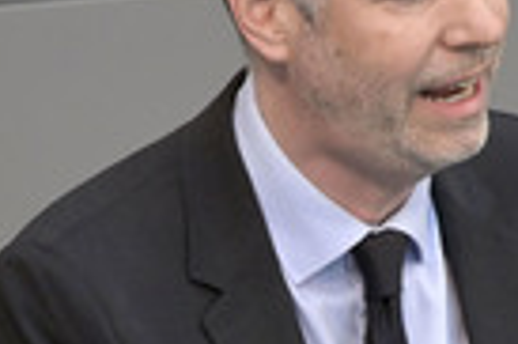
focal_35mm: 1648
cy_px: 276
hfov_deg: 1.3
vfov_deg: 0.8
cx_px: 331
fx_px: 23684
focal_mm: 500
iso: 8000
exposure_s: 1/400
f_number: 5.6
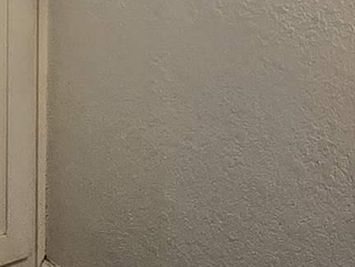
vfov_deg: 14.8
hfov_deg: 19.4
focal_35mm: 92
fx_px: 944
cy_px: -148
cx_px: -124
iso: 100
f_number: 2.2
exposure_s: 1/60
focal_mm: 2.2
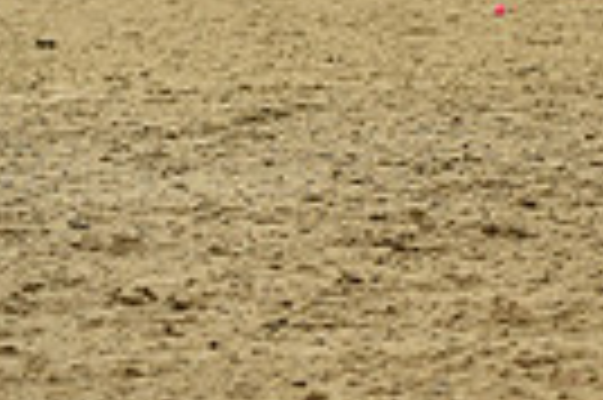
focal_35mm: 302
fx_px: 5052
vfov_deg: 4.5
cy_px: -382
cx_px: 1287
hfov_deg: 6.6
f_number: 4.5
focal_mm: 70
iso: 500
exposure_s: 1/1250
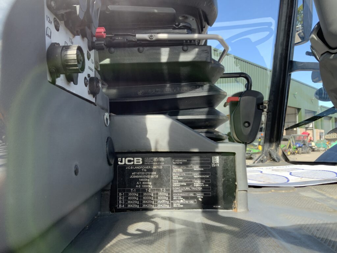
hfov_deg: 61.7
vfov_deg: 48.2
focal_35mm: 29
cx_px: 168
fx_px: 282
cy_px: 126
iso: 16
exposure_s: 1/122
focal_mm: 3
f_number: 1.8
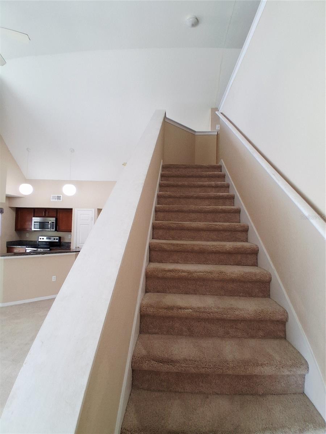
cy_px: 217
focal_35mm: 17
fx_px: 213
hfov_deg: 74.7
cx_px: 163
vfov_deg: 91.0
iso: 100
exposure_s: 1/40
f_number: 2.2
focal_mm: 1.4
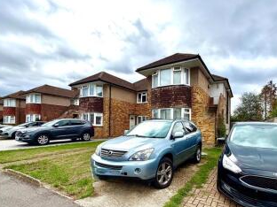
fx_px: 152
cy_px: 124
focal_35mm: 19
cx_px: 161
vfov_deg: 68.0
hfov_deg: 84.0
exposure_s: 1/985
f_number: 2.2
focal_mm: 2.22
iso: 32
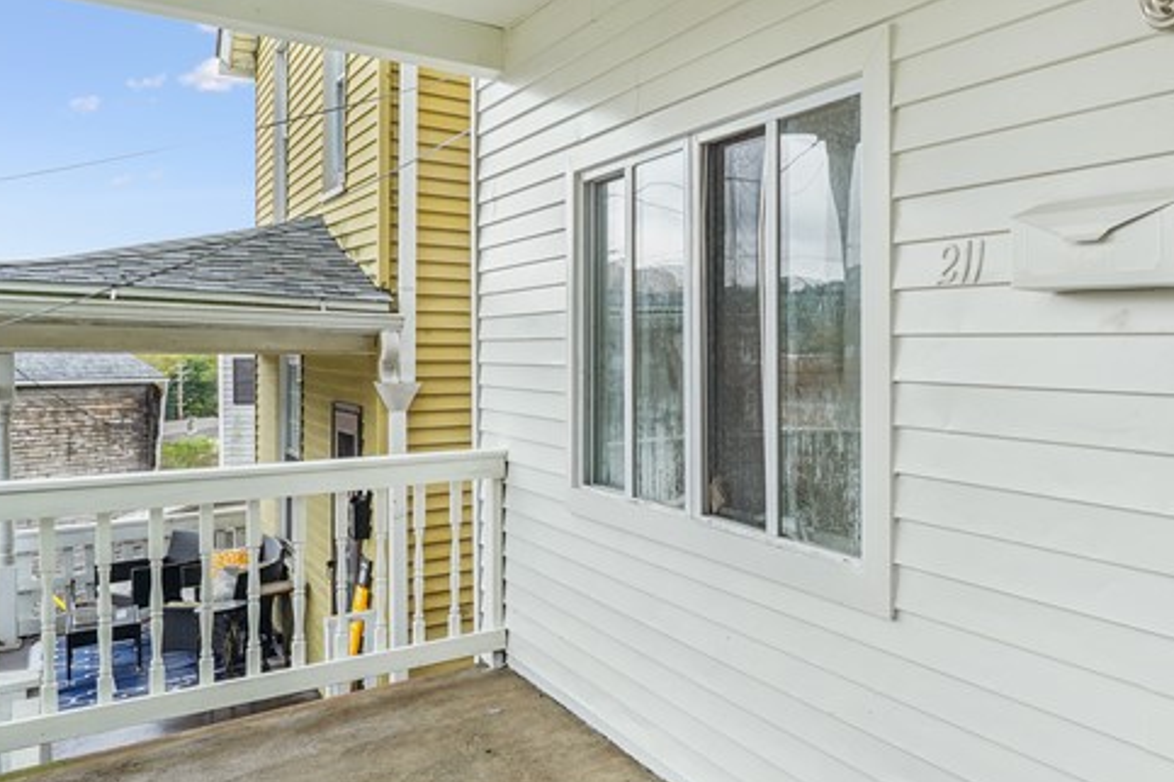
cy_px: 330
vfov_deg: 47.8
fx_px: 880
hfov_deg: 56.4
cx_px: 1094
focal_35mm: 27
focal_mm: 12
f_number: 11
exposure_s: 1/8
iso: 125
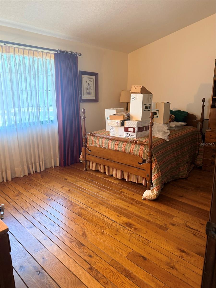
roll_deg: -0.8
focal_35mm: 24
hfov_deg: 56.8
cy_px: 144
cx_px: 108
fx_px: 200
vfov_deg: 71.6
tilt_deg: -11.3
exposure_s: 1/60
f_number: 1.78
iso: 250
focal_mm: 6.76
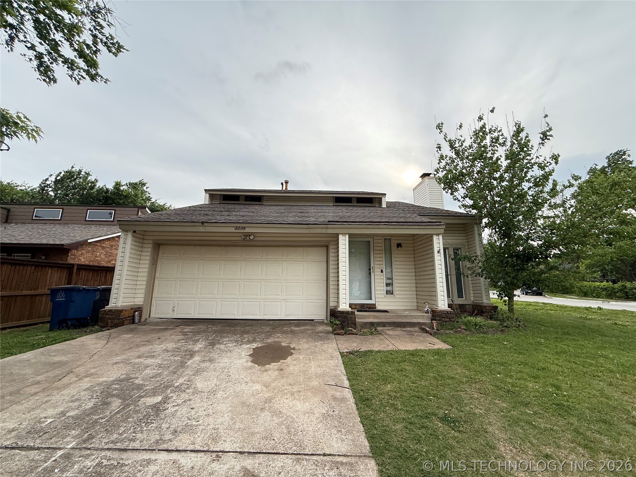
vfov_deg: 85.7
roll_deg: -0.7
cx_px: 318
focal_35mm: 14
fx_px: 257
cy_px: 238
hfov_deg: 102.1
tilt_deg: +10.9
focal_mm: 2.22
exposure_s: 1/522
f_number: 2.2
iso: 50
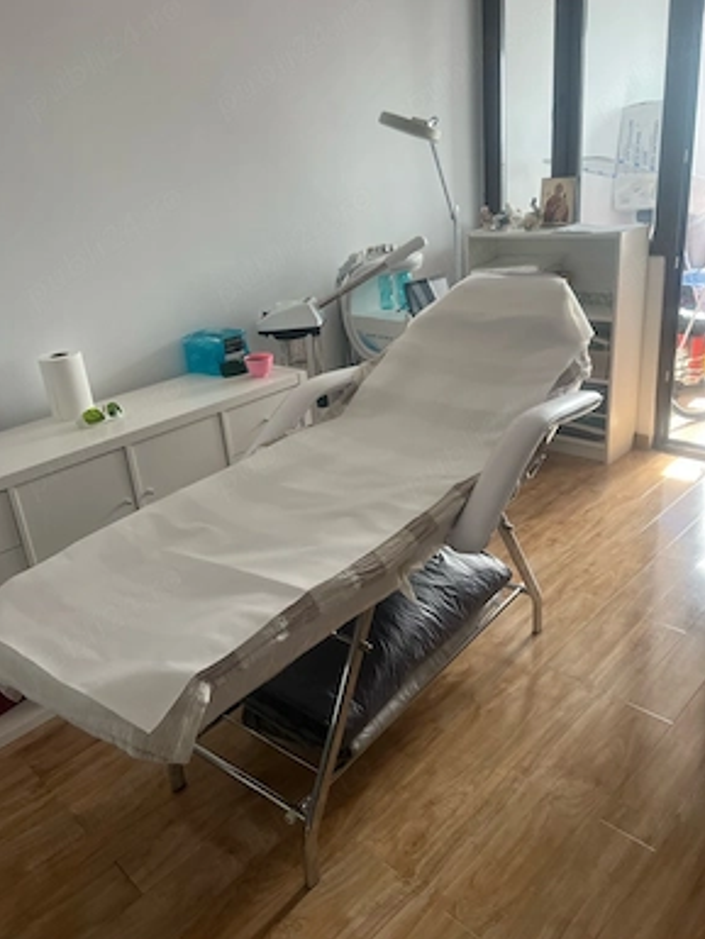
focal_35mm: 27
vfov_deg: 65.3
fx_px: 733
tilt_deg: -22.5
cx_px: 342
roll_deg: +4.4
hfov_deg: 51.4
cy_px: 466
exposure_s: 1/102
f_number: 1.5
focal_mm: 5.7
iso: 125
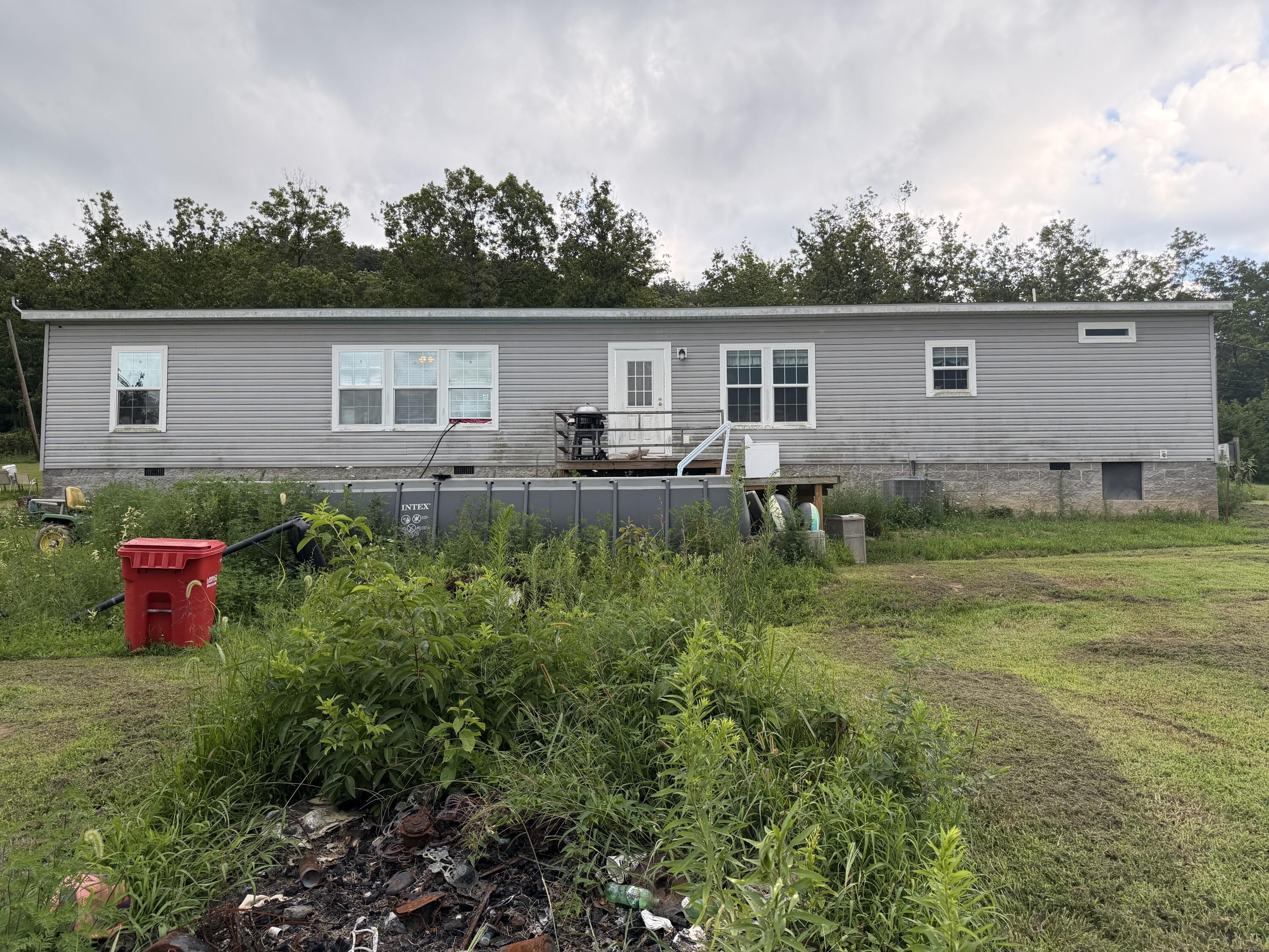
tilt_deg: +3.3
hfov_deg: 71.6
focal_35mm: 24
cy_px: 476
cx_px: 634
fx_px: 880
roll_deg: +0.8
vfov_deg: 56.8
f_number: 1.78
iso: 100
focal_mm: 6.76
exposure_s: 1/822
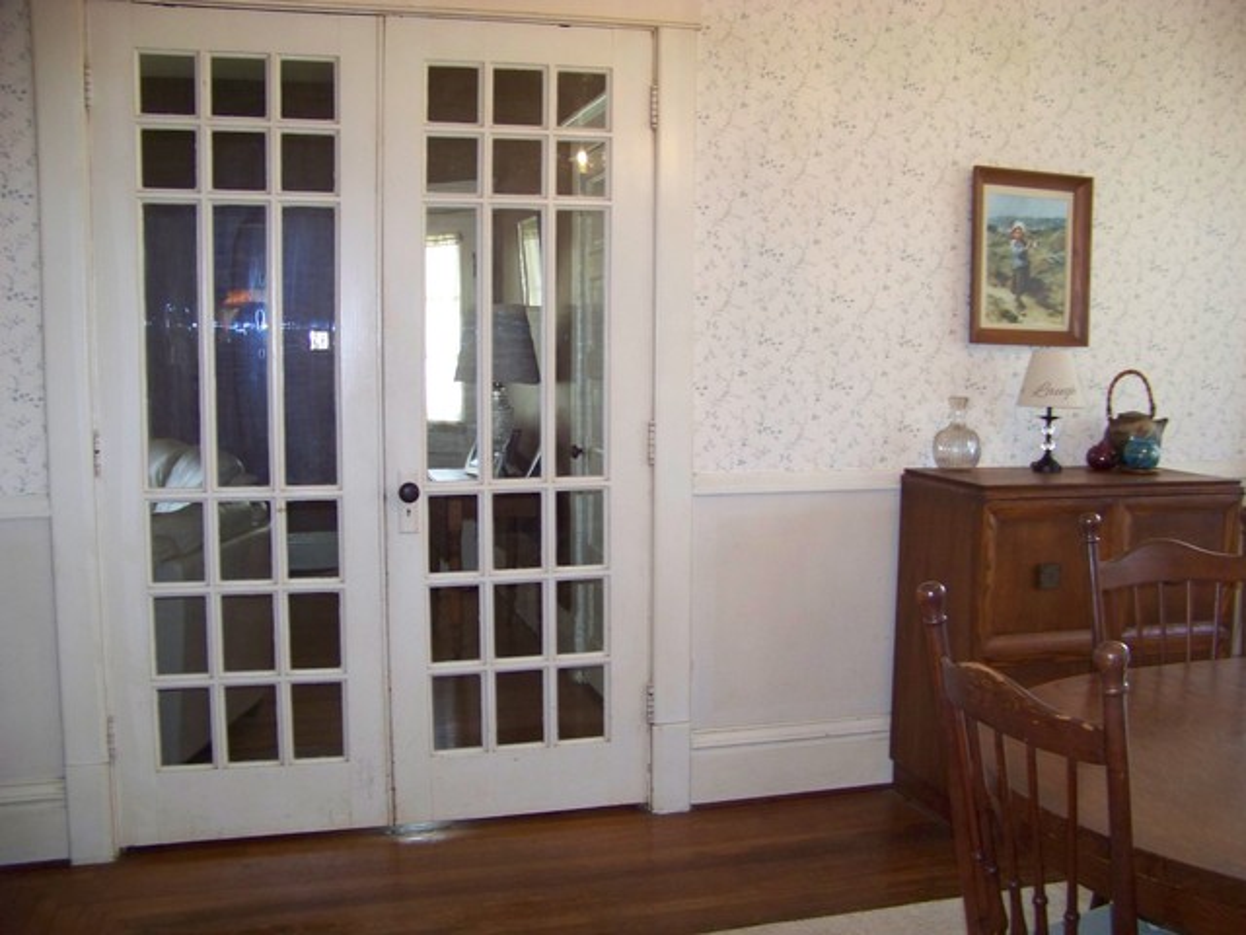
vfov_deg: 39.7
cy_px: 468
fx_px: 1296
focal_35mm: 36
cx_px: 623
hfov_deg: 51.4
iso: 200
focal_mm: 5.85
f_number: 2.8
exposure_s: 1/30
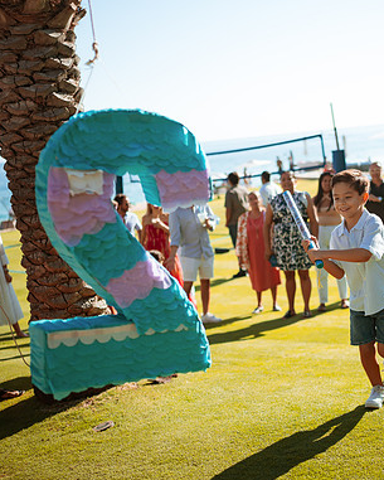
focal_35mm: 50
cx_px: 280
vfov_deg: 37.3
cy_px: 239
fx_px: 710
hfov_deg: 29.9
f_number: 1.8
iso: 100
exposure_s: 1/2500
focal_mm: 35
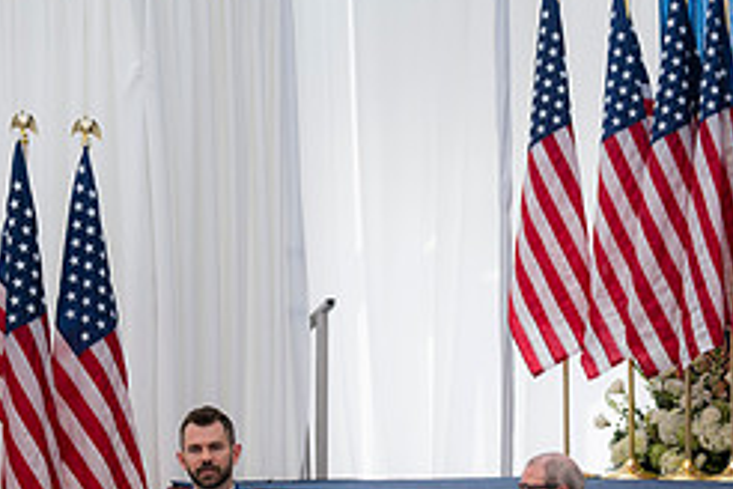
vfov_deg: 8.2
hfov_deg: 12.3
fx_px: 3359
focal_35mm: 165
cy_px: 556
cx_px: 757
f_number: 4
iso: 64
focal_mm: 70
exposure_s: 1/160
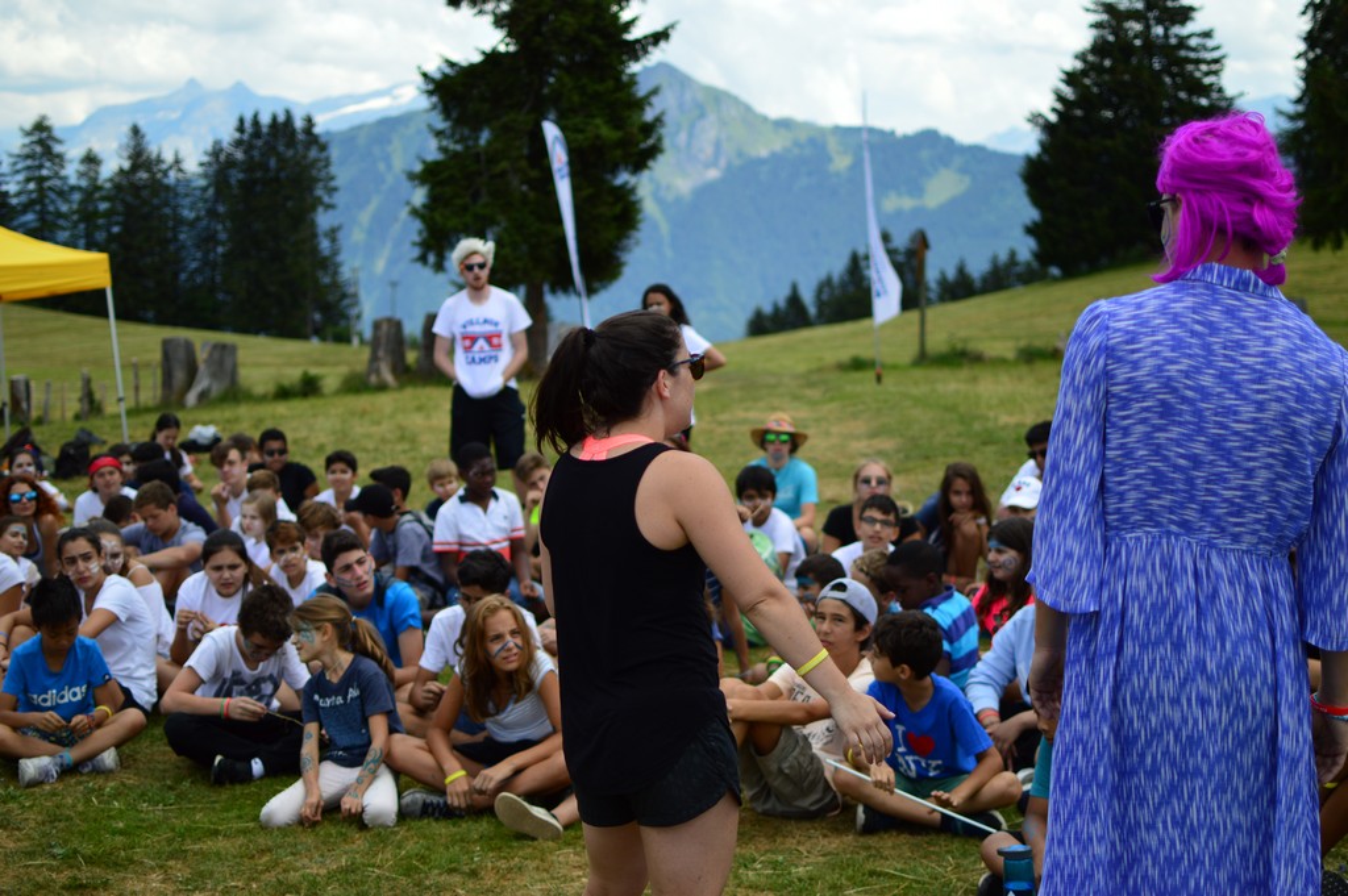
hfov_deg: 37.9
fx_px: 1964
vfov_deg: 25.7
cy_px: 448
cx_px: 674
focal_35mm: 52
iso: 100
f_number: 1.8
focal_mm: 35
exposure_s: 1/3200
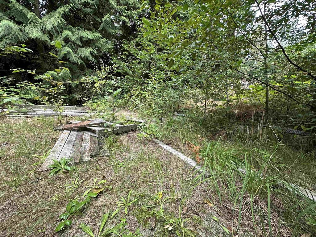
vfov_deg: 85.7
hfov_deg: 102.1
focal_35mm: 14
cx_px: 158
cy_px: 118
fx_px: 128
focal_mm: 2.22
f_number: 2.2
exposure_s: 1/99
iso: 100
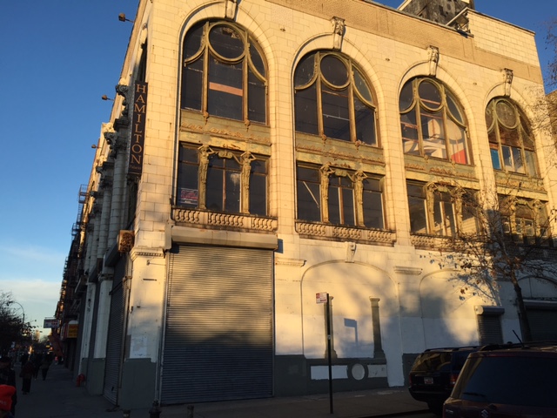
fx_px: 467
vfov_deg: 48.2
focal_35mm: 29
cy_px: 209
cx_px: 278
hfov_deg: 61.7
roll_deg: +0.1
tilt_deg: +16.7
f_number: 2.2
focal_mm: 4.15
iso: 25
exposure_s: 1/693
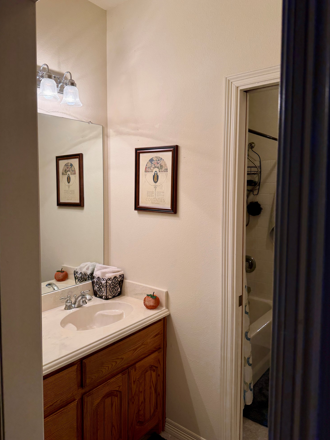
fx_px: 318
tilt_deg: -3.9
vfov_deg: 69.4
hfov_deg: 54.9
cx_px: 166
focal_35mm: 25
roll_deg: -0.8
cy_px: 211
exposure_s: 1/120
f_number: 1.78
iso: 50
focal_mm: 6.76
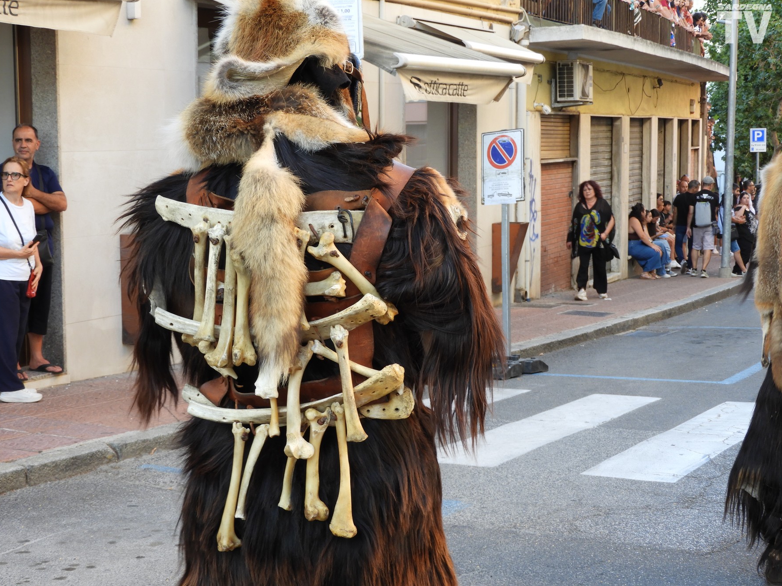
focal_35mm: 66
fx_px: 1491
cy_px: 293
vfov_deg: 22.3
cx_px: 385
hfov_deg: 29.4
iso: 100
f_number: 4.2
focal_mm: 11.6
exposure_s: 1/30
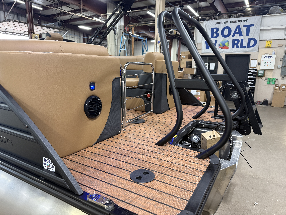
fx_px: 198
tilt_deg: -10.8
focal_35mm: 24
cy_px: 108
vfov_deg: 56.8
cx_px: 143
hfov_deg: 71.6
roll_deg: -0.8
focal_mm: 6.76
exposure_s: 1/60
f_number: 1.78
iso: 200
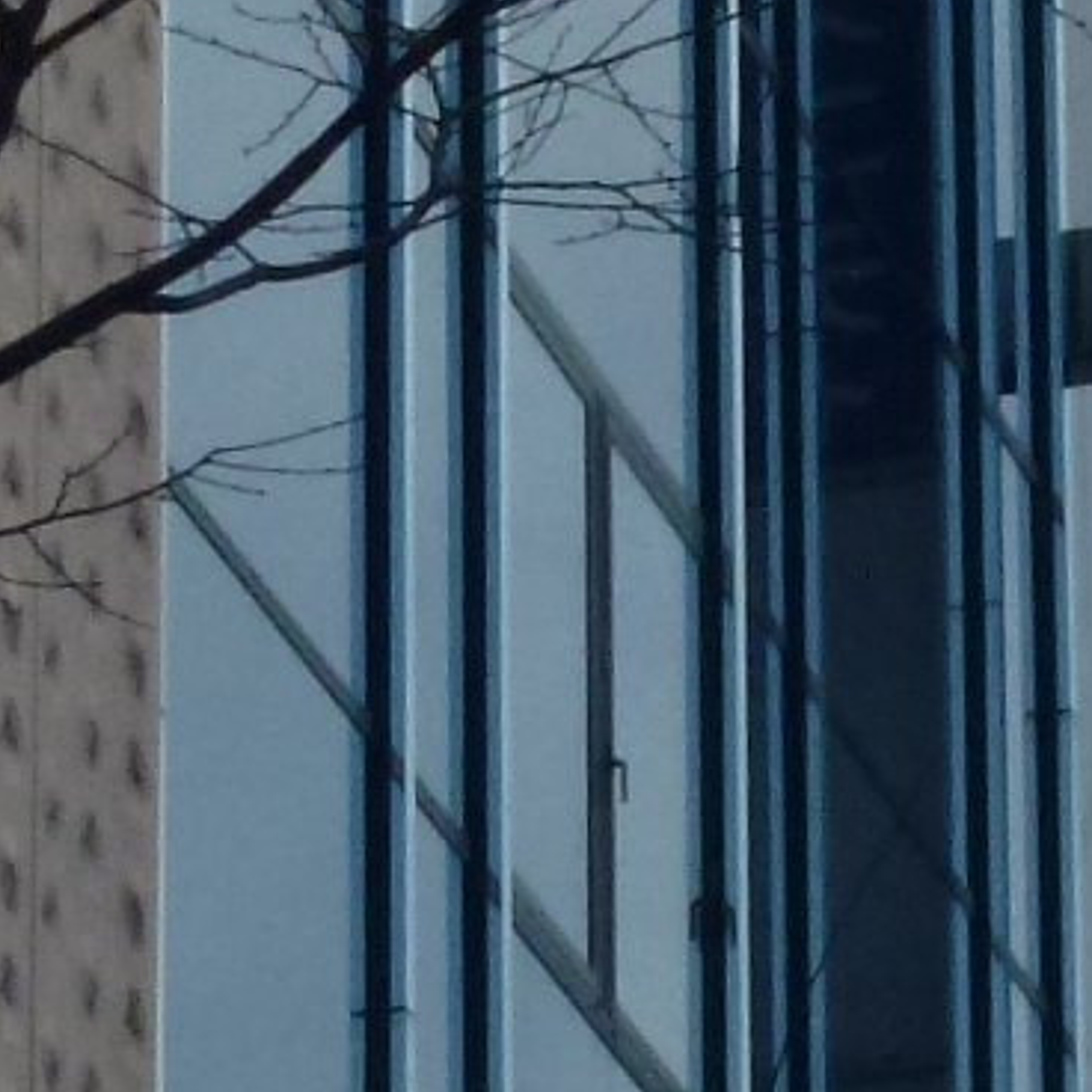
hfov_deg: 4.4
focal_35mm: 400
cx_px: 1371
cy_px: 1077
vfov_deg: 4.4
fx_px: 14276
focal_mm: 11.7
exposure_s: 1/80
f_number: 4.6
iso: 200
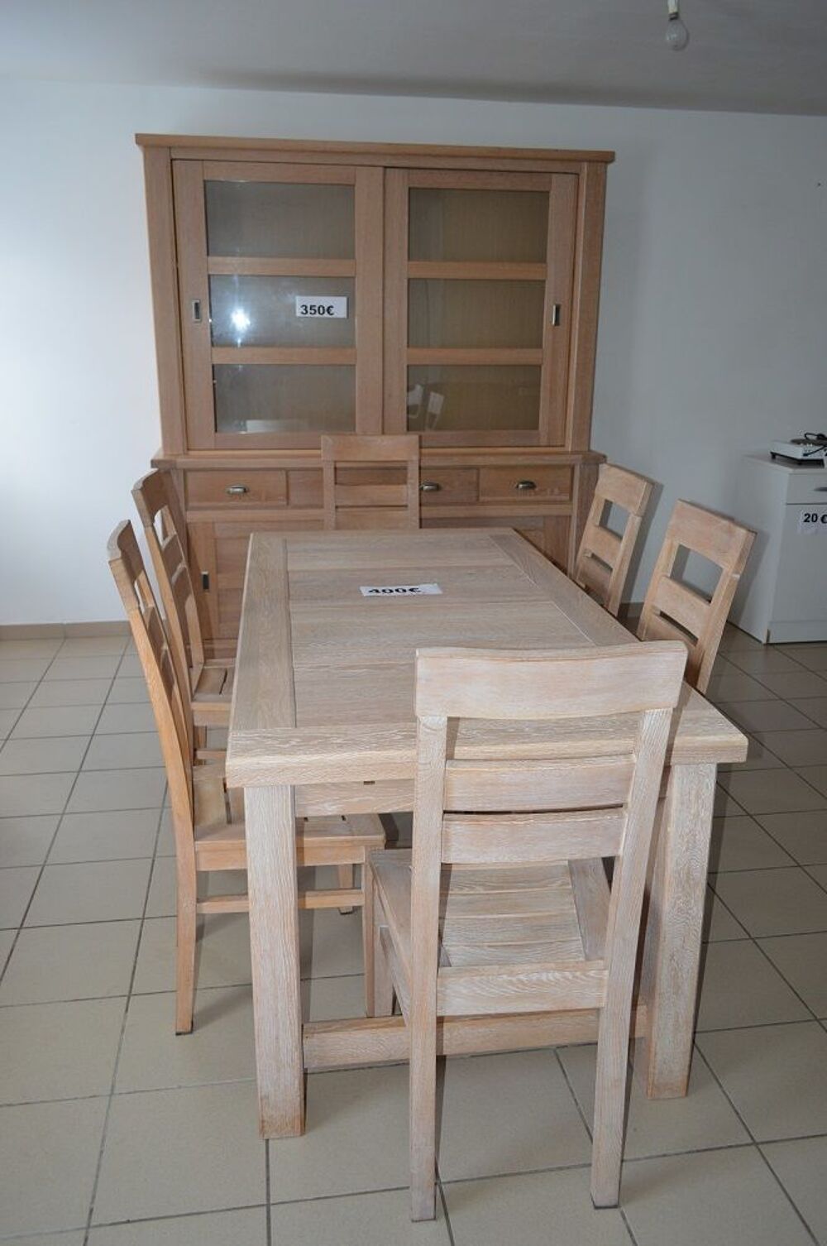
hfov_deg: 47.8
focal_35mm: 27
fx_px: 933
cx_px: 414
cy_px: 623
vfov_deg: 67.4
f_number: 4
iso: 400
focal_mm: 18
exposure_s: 1/60
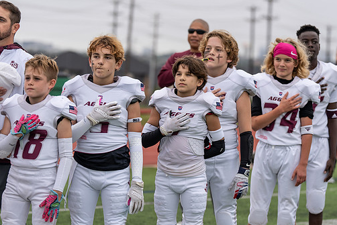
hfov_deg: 15.4
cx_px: 189
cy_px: 127
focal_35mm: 133
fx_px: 1245
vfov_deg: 10.3
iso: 500
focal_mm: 115
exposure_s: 1/1250
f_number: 2.8
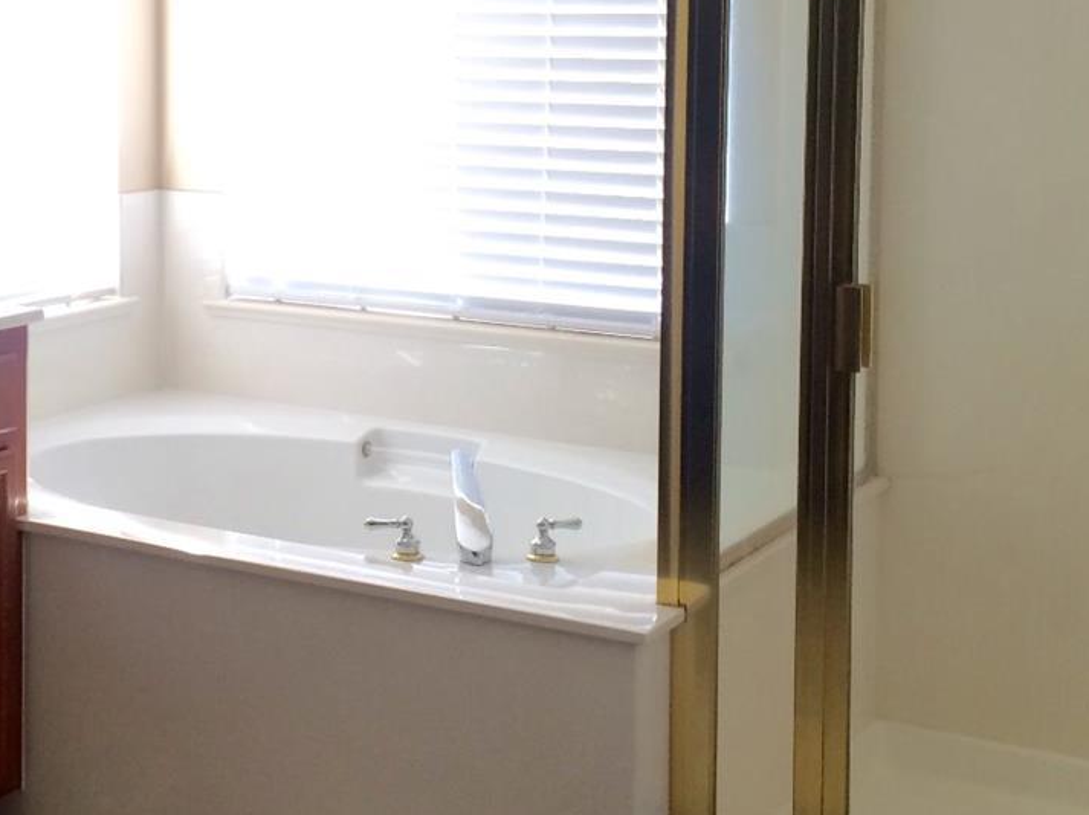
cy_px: 174
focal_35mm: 61
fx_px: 1918
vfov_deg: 23.7
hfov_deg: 31.1
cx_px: 261
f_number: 2.2
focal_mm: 4.15
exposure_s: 1/30
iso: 80
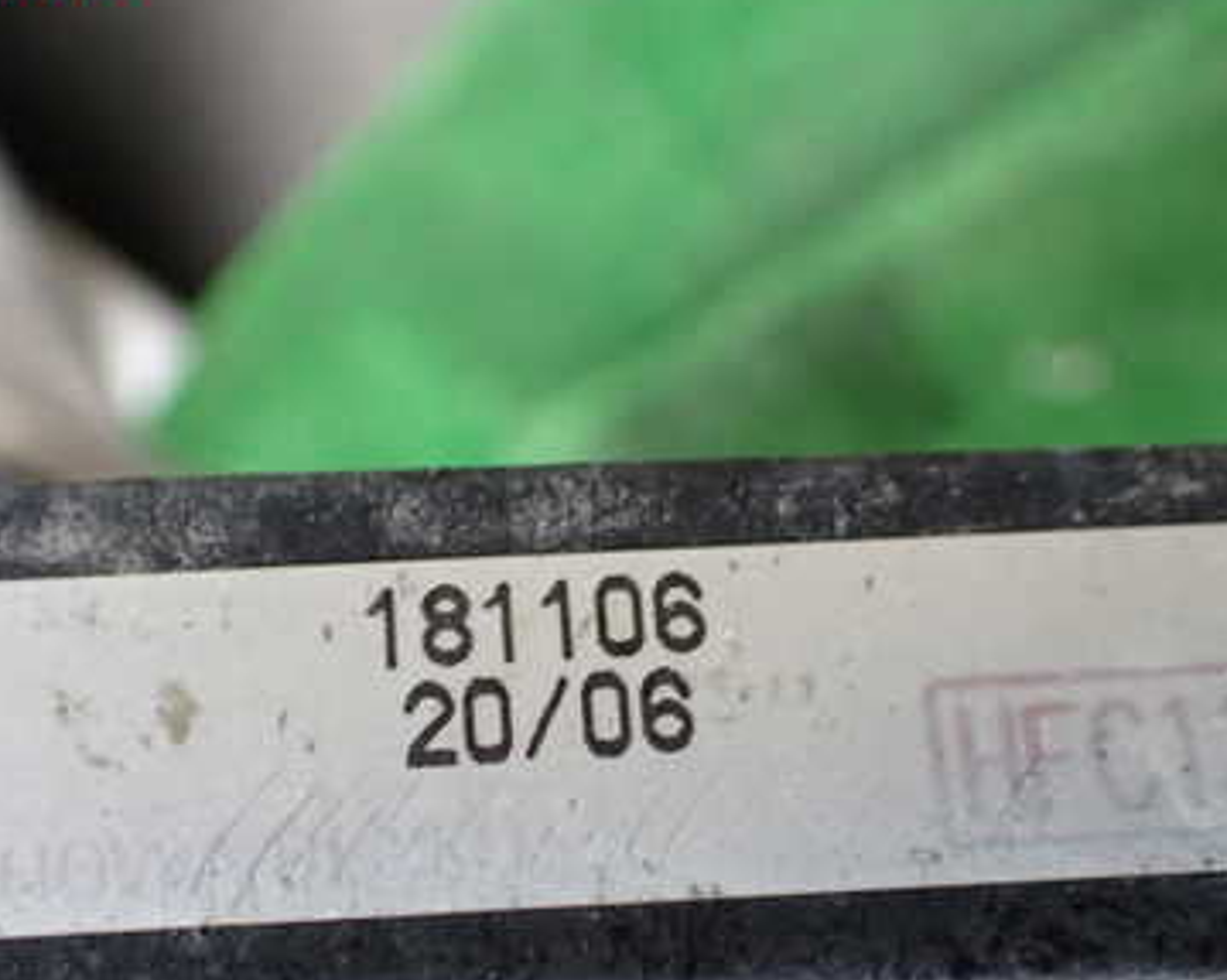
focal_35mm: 49
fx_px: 1779
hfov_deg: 38.0
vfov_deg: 30.5
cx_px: 520
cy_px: 693
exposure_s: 1/125
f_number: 2.3
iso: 200
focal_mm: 5.4
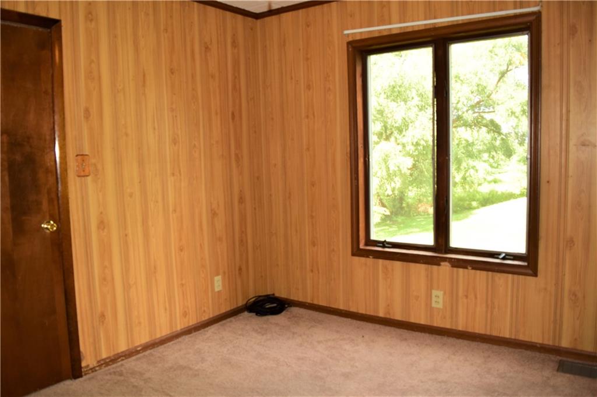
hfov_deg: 67.4
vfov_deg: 47.9
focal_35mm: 27
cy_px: 198
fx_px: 448
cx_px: 298
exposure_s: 1/160
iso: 500
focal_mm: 18
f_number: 4.5
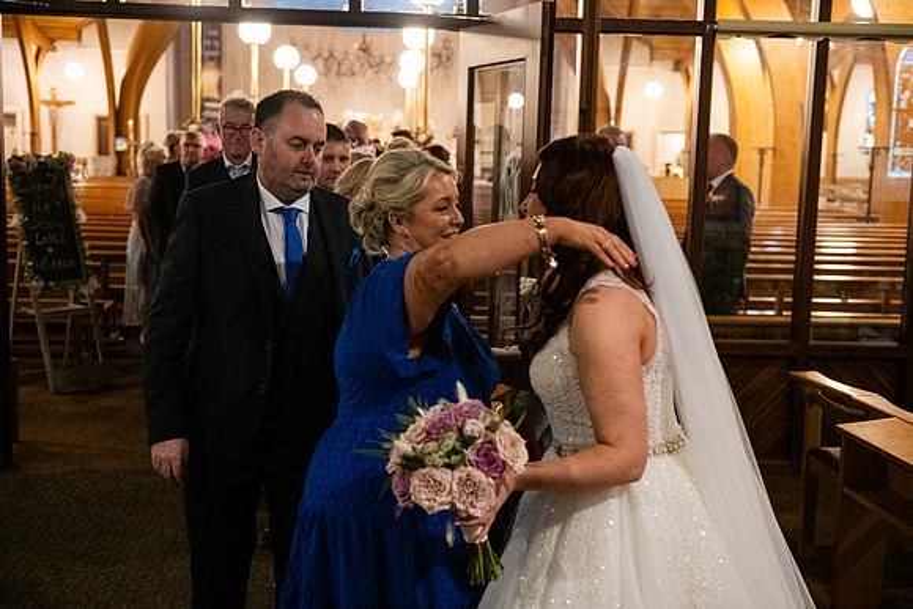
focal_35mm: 48
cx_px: 456
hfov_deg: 41.1
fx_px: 1218
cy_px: 304
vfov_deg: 28.1
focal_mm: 48
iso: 2500
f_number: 3.5
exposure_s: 1/160
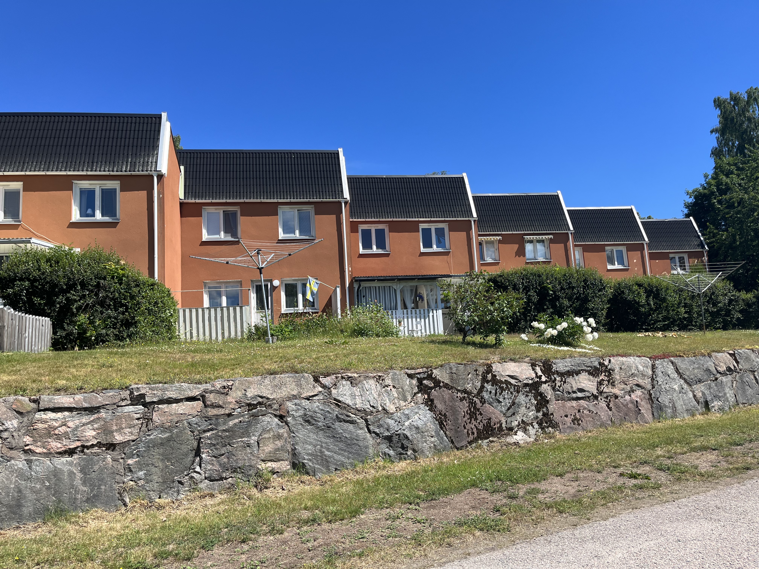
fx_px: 570
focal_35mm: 26
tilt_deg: +10.3
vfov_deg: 53.1
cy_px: 284
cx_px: 380
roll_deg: +3.5
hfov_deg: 67.3
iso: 50
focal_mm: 5.1
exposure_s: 1/2571
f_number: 1.6
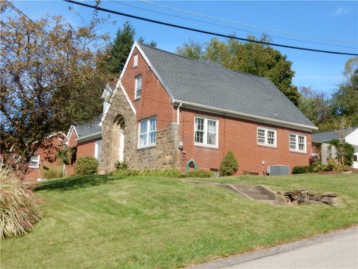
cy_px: 134
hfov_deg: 43.9
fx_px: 445
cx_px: 179
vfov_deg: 33.6
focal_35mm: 43
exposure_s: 1/640
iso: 125
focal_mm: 7.6
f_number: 4.2
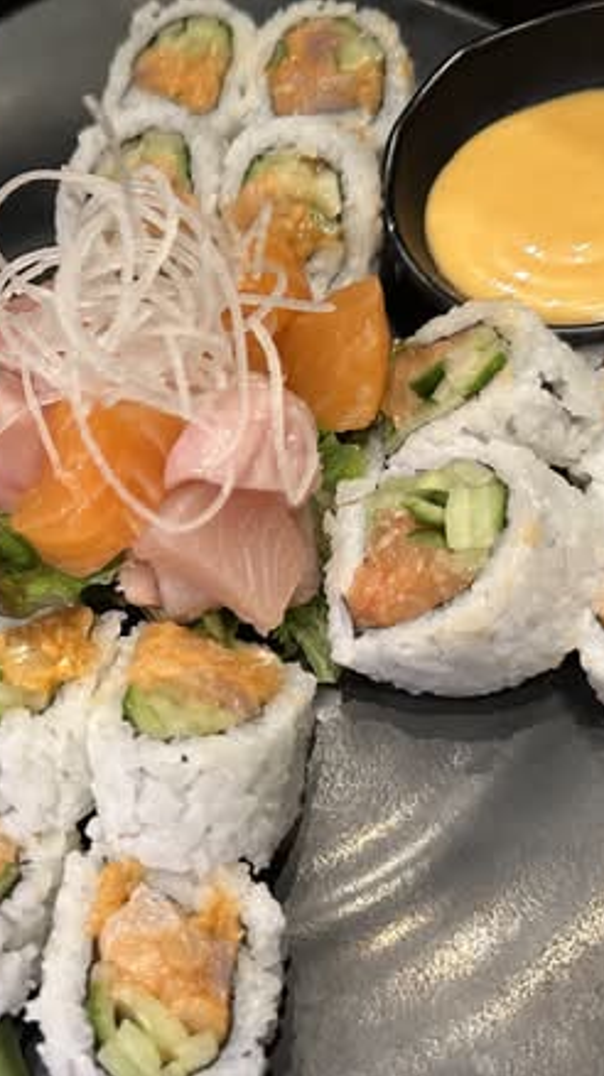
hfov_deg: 33.2
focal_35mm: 35
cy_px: 538
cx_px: 172
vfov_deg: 56.6
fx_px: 998
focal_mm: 6.86
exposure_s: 1/60
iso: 640
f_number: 1.78
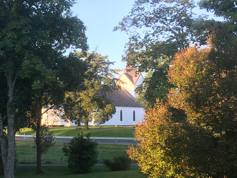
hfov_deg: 61.7
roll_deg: -1.2
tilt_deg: +0.5
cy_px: 89
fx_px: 199
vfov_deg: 48.2
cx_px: 118
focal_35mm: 29
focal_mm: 4.15
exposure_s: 1/100
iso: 25
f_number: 2.2
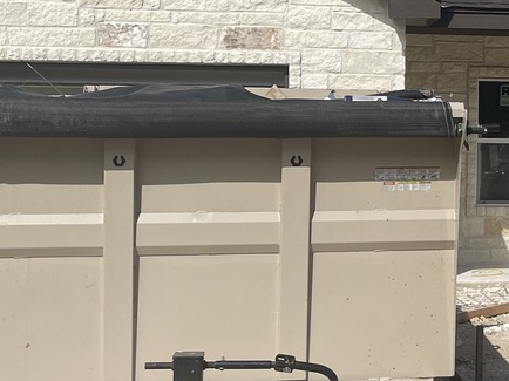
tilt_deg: +1.0
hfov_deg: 22.1
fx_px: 1220
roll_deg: -0.5
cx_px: 576
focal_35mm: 83
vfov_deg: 17.6
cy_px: 82
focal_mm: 5.1
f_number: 1.6
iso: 32
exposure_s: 1/7407
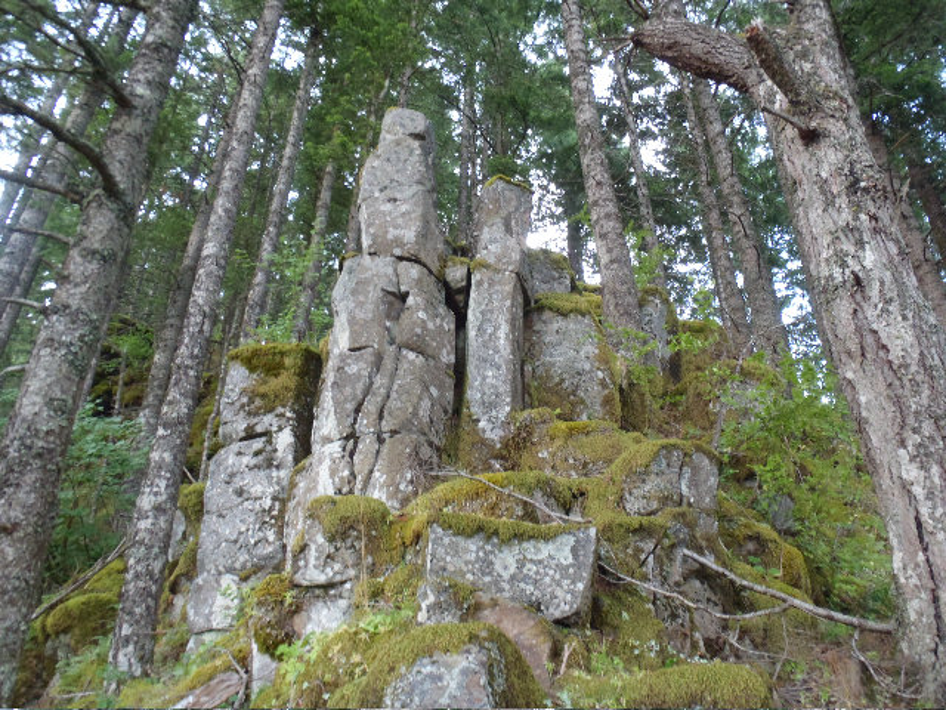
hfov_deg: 63.4
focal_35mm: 28
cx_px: 473
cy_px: 355
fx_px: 765
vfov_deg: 49.7
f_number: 3.9
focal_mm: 5
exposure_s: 1/4
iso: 200
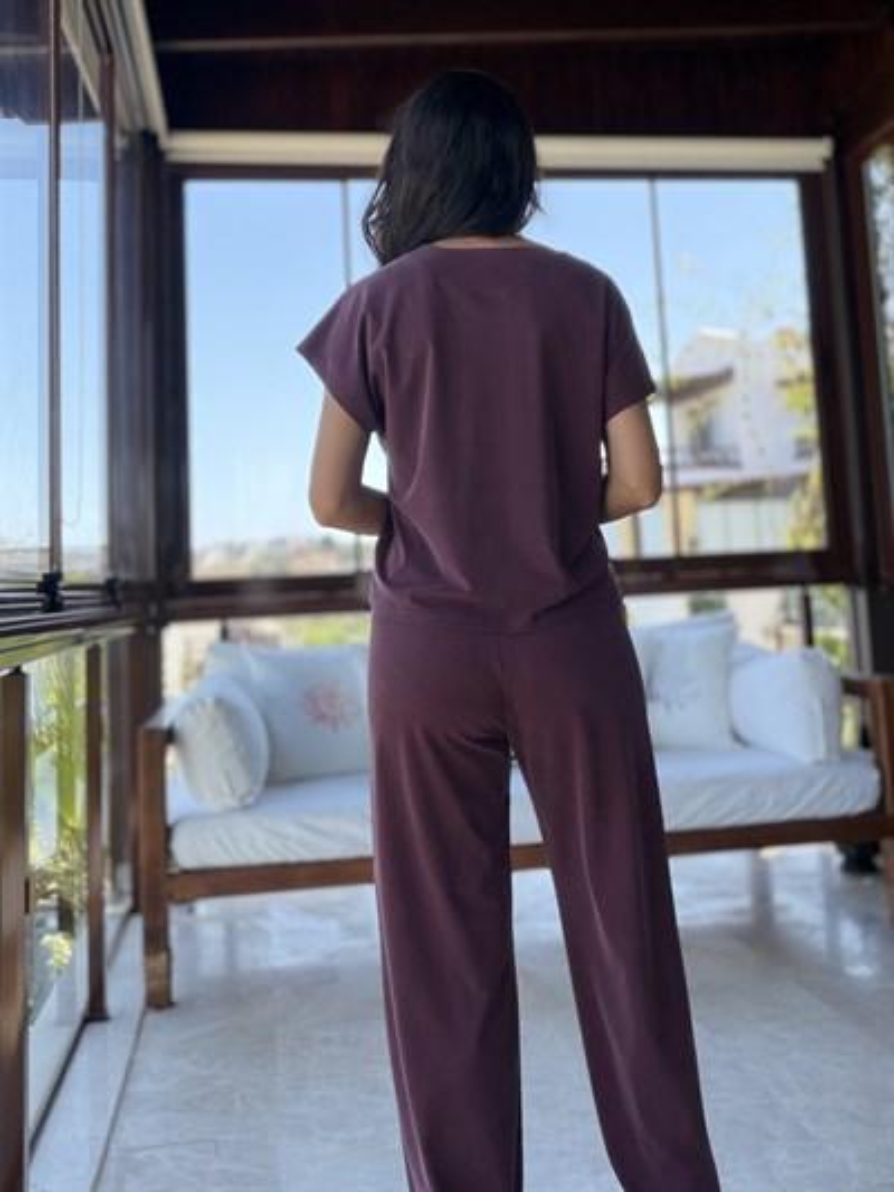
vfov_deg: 60.0
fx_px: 1033
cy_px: 596
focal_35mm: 30
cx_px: 447
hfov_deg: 46.8
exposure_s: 1/334
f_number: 1.9
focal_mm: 2.71
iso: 32
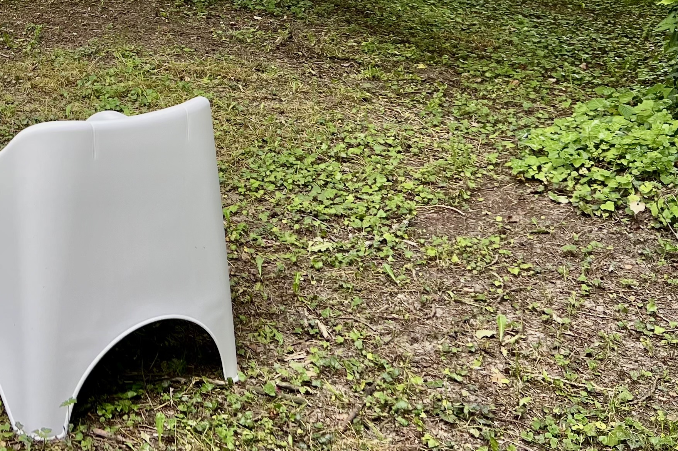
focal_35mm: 62
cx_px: -24
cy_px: -73
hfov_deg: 29.8
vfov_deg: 20.6
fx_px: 1167
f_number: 1.5
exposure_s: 1/120
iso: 40
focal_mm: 5.7
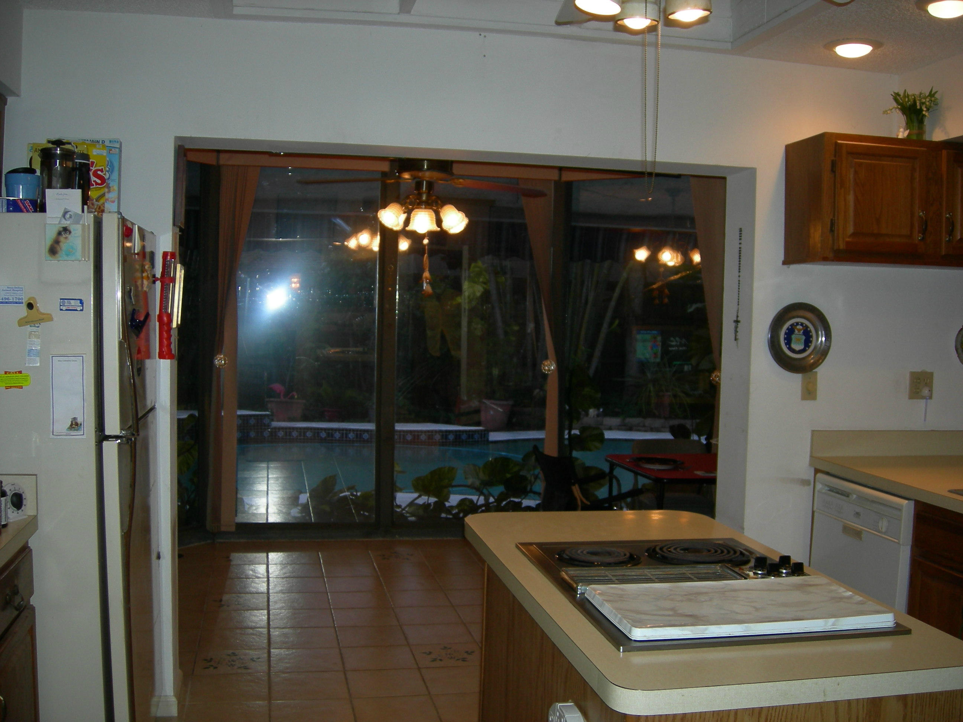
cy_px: 361
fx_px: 1002
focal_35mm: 36
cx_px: 482
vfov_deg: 39.7
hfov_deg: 51.4
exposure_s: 1/60.1
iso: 64
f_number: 2.7
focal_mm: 7.5
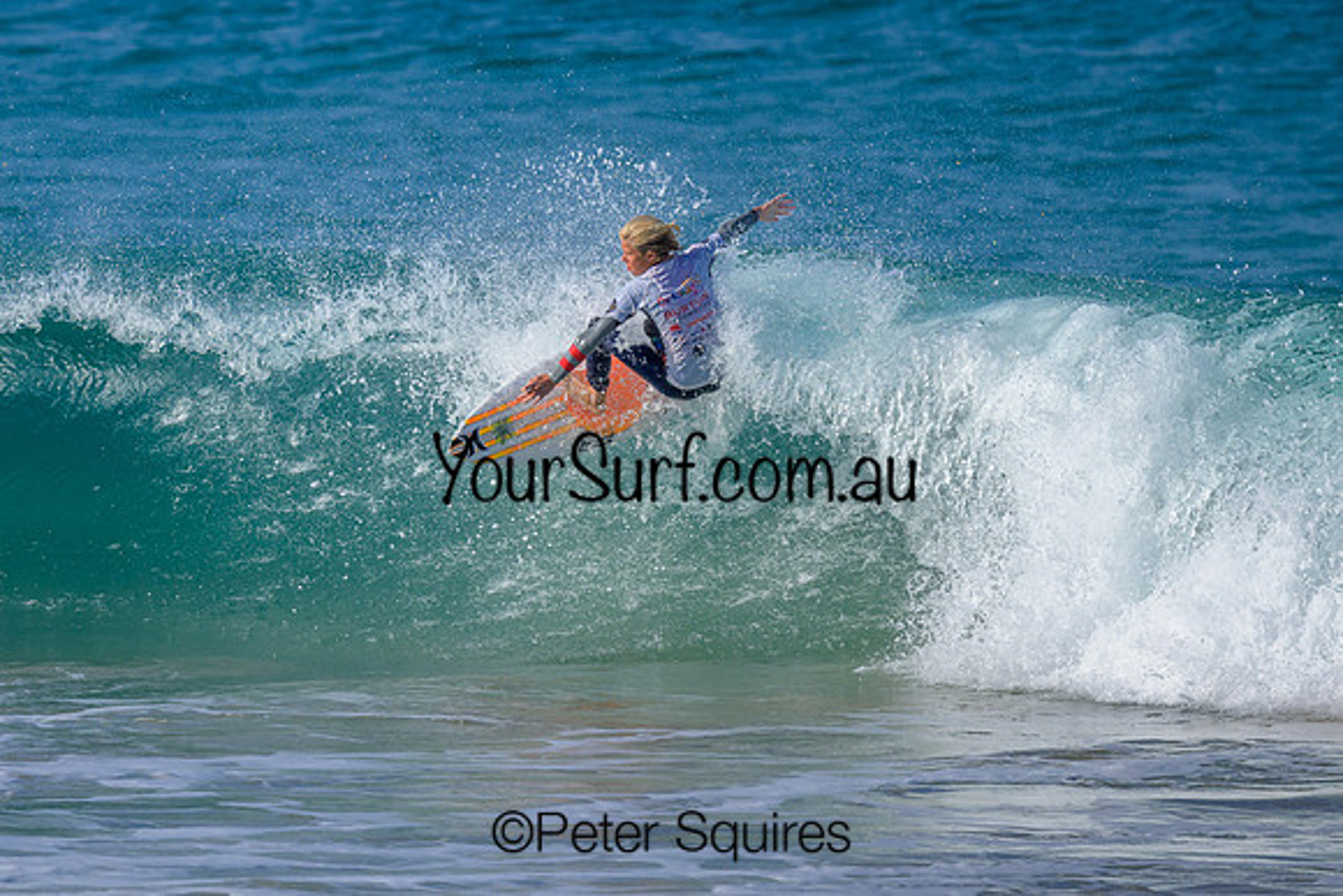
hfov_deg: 1.9
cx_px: 536
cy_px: 281
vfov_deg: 1.3
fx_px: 40984
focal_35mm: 1098
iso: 320
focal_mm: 800
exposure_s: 1/2000
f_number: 6.3
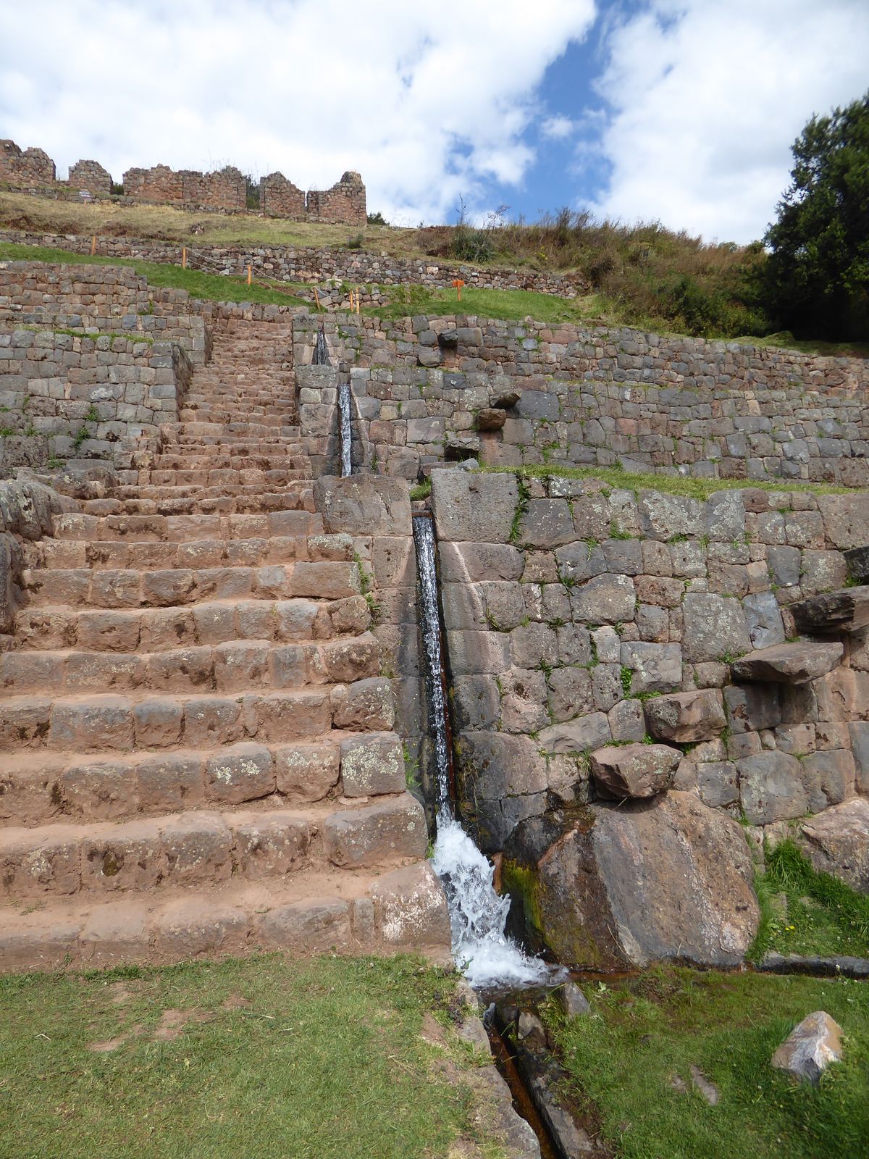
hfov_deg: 54.9
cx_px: 434
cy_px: 580
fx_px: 837
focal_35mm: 25
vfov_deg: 69.4
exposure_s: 1/640
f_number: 3.3
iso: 80
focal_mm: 4.3
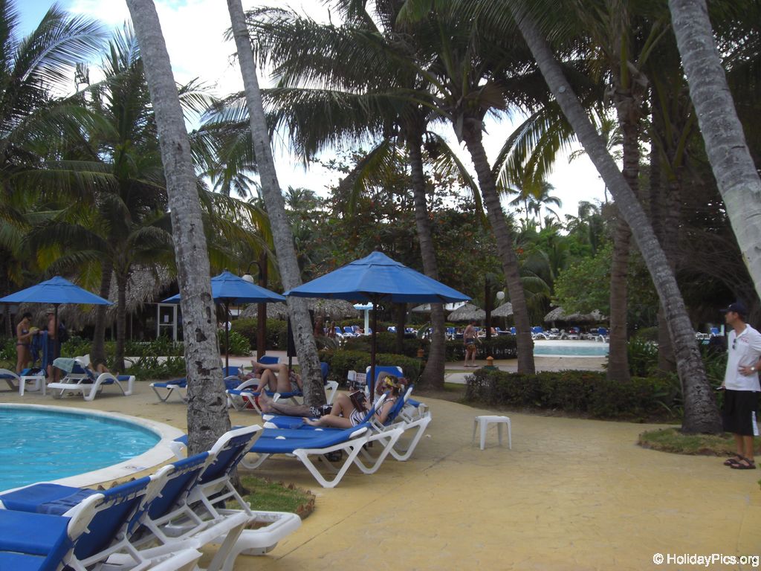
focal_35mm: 38
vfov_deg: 37.7
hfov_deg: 49.0
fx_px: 835
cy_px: 286
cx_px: 380
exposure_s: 1/320
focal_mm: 6.2
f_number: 2.7
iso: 64
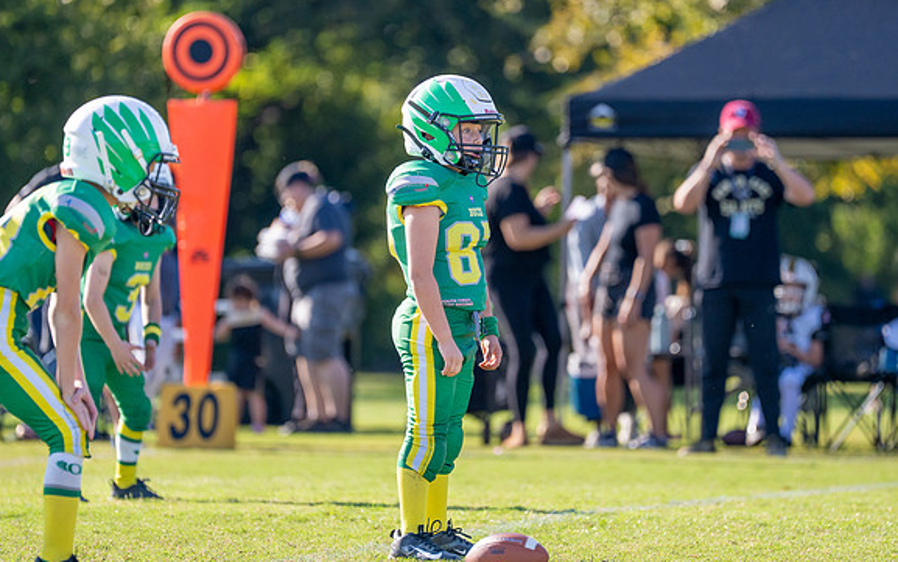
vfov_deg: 4.7
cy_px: 256
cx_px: 456
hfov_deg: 7.5
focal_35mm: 281
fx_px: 6879
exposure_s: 1/2500
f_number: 2.8
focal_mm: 200
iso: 250
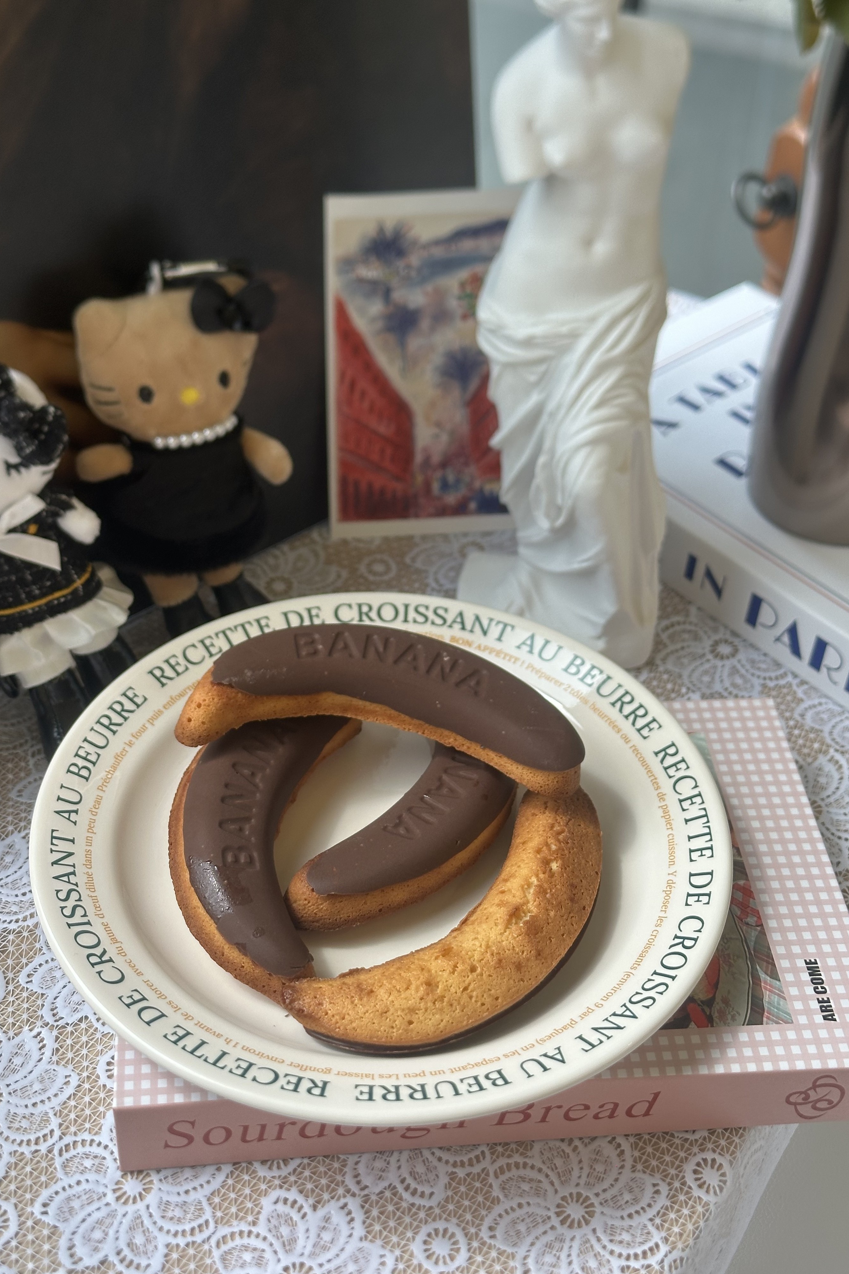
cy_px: 637
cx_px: 373
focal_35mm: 50
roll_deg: -2.7
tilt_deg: -42.7
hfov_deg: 27.0
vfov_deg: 39.6
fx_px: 1768
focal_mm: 6.86
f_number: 1.78
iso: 64
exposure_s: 1/729
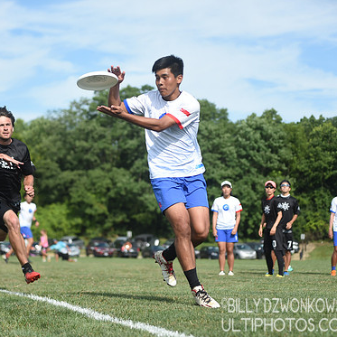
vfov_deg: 16.9
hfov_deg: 16.9
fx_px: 1134
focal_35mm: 103
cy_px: 168
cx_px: 164
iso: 100
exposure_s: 1/1250
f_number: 3.2
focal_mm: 78
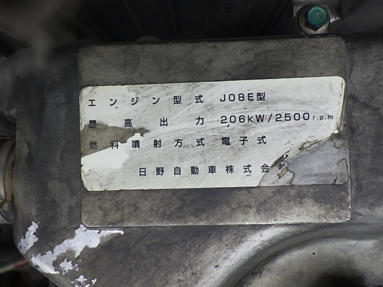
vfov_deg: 49.7
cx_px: 192
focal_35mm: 28
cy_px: 144
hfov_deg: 63.4
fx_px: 310
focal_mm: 5
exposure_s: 1/200
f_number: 4.2
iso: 125
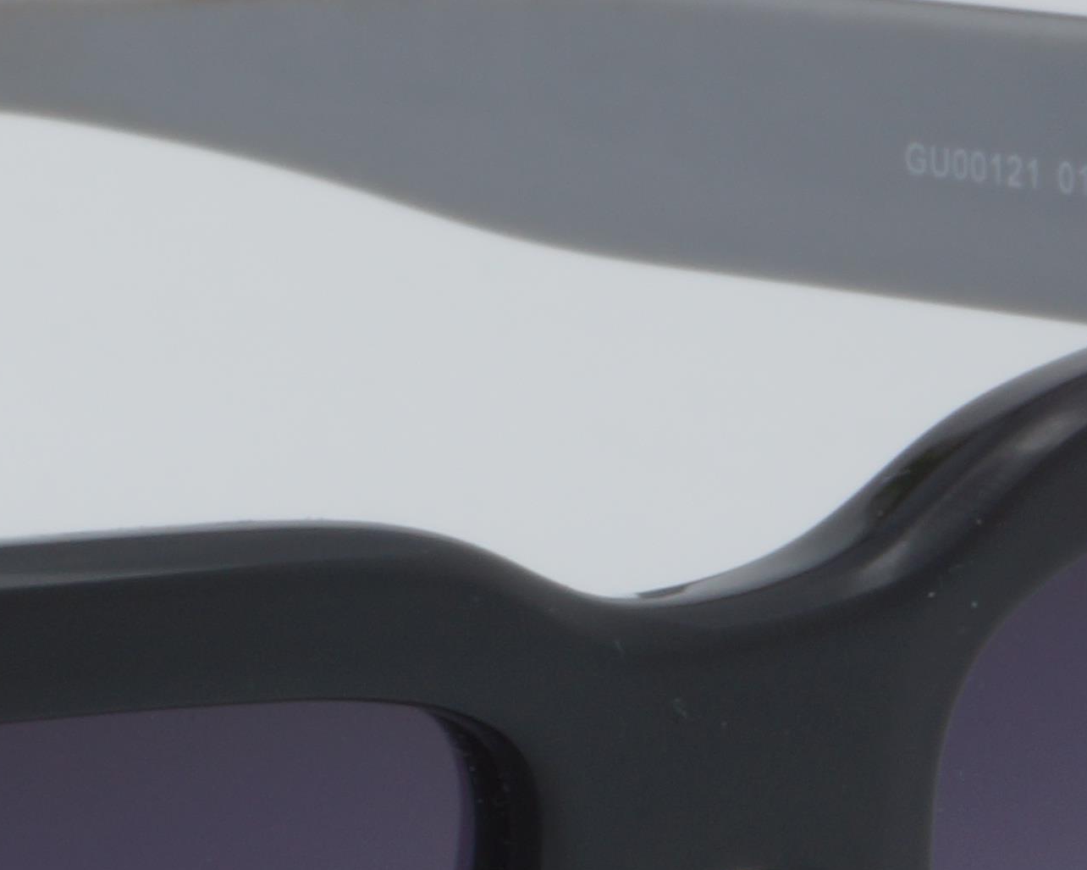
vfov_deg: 4.7
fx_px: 10583
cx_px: -587
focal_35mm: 329
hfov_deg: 5.8
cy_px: 1015
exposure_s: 1/4
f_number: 32
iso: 100
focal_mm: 50
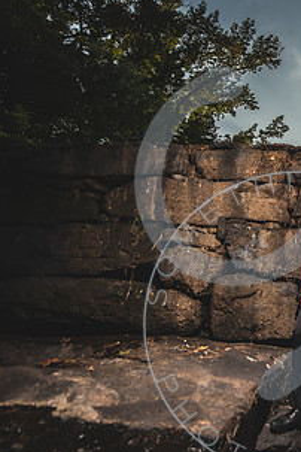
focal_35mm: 27
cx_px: 373
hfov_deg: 35.8
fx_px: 339
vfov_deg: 67.2
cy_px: 199
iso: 100
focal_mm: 14
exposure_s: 1/1600
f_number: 2.8
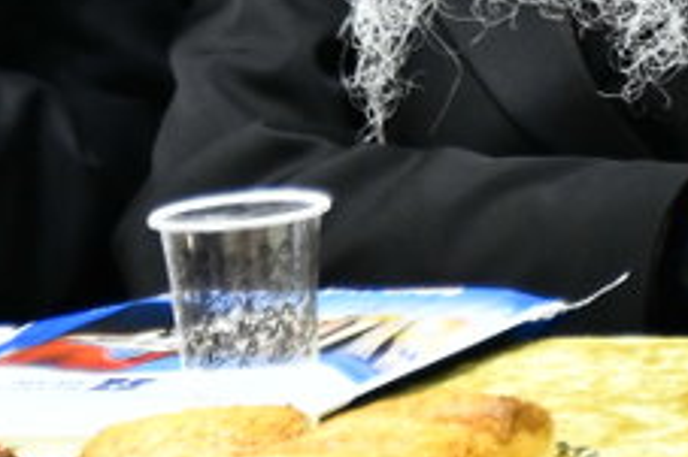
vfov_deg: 1.5
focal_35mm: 895
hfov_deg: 2.3
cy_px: -713
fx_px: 17092
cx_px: 1479
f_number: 5.6
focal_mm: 145
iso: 1600
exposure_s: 1/125
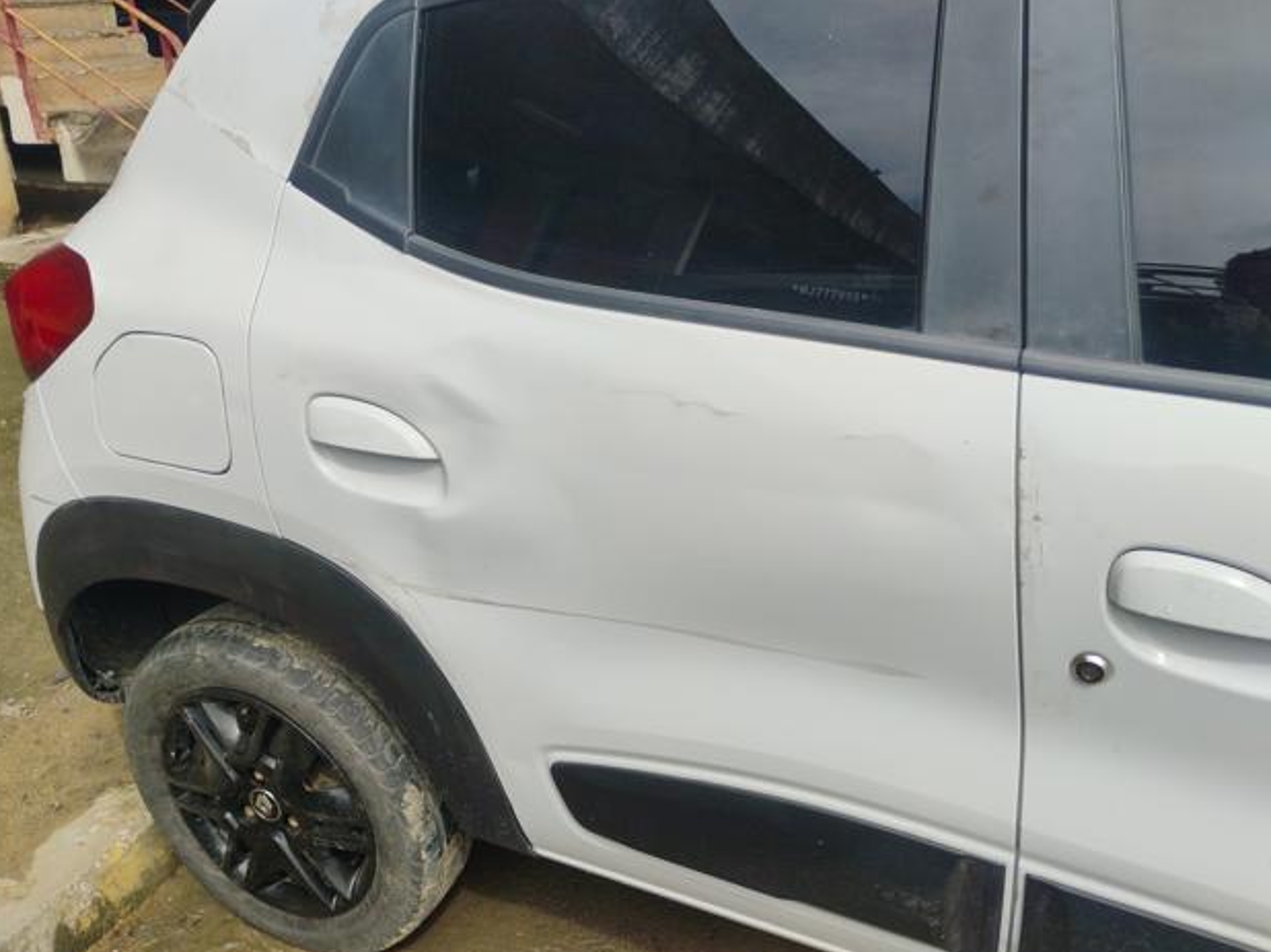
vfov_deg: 48.2
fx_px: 1064
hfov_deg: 61.7
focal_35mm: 29
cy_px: 489
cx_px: 648
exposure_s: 1/918
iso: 100
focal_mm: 4.26
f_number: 1.8
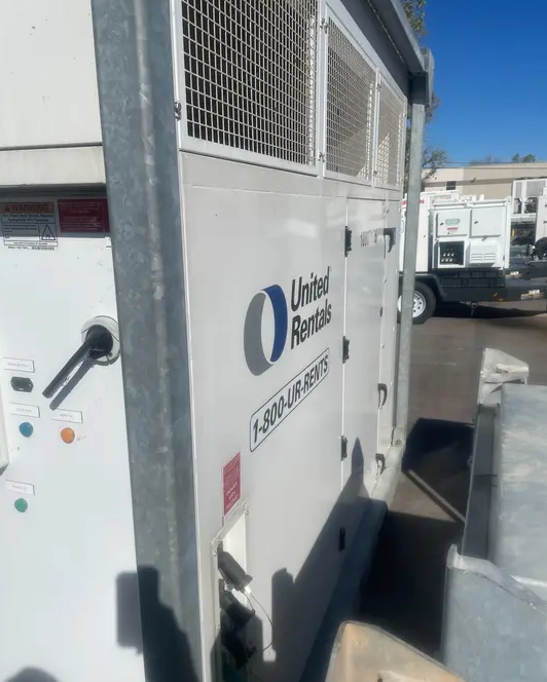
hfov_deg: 51.6
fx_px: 566
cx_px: 270
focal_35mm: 28
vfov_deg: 62.1
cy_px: 364
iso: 32
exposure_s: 1/9804
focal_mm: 4.2
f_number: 1.6
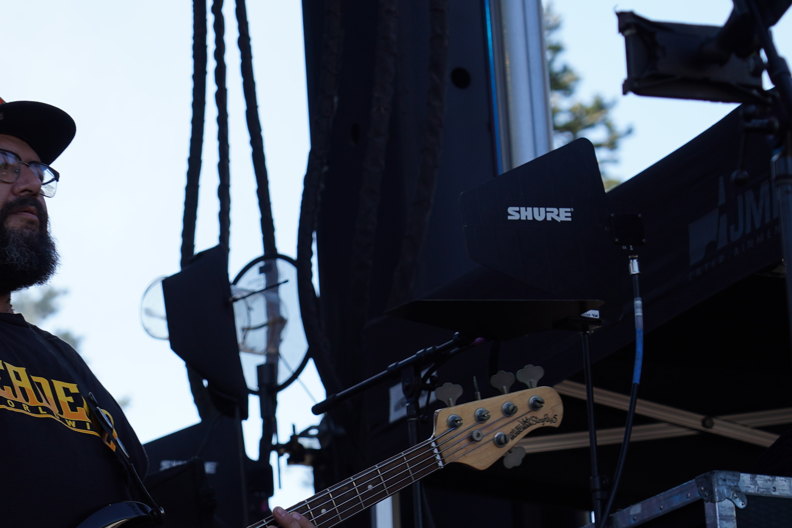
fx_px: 4246
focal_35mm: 193
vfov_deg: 7.1
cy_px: 258
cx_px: 42
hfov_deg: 10.6
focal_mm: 96
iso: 100
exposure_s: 1/200
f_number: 5.6
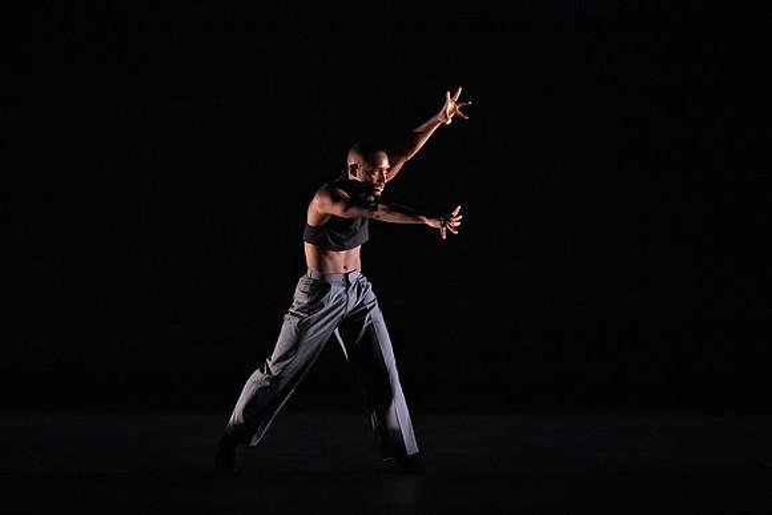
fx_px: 7014
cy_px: 258
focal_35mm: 327
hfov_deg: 6.3
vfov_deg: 4.2
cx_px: 386
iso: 20000
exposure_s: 1/400
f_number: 6.3
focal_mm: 327
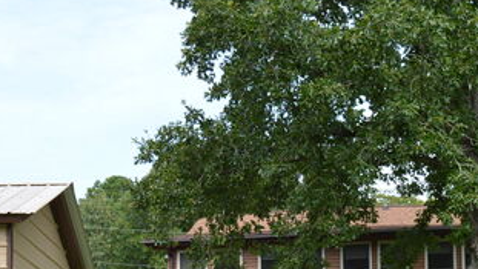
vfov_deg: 14.1
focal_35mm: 82
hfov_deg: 25.3
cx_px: 406
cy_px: 352
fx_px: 1039
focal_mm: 18
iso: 100
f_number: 5.6
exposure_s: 1/200
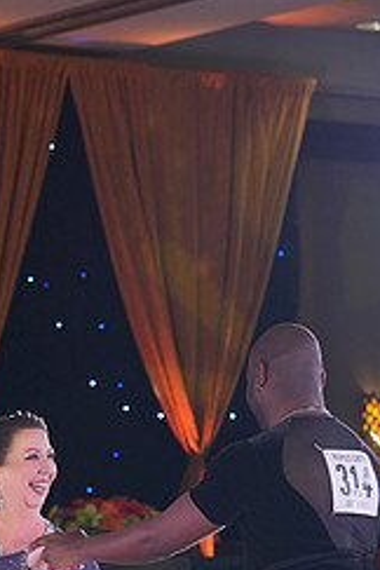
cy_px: 657
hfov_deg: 6.5
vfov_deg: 9.7
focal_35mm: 210
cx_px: 128
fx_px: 3325
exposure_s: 1/400
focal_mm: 88
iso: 1250
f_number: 4
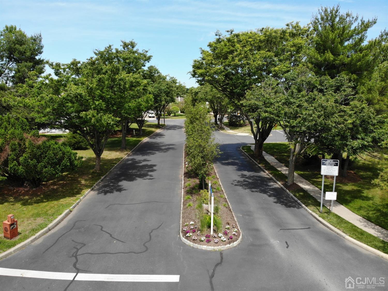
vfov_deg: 56.8
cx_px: 194
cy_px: 146
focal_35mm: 24
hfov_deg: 71.6
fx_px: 269
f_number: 2.8
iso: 100
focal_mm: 4.5
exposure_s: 1/555
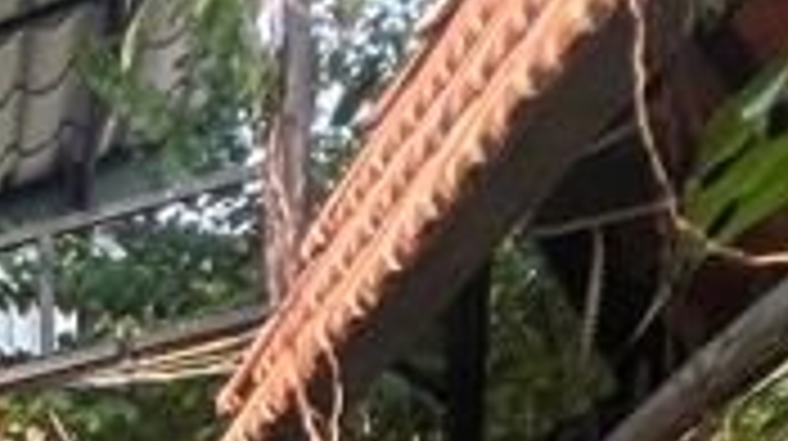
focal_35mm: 83
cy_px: 1602
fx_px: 1732
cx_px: -986
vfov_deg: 8.9
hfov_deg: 16.0
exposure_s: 1/254
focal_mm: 1.57
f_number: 1.8
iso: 32
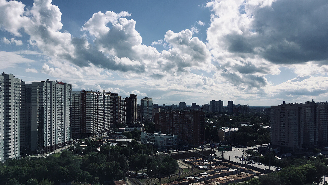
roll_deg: +0.2
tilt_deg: -1.5
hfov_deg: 61.0
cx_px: 164
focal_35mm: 32
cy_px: 105
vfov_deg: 36.6
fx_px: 278
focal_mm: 4.15
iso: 25
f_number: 2.2
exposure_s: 1/4049
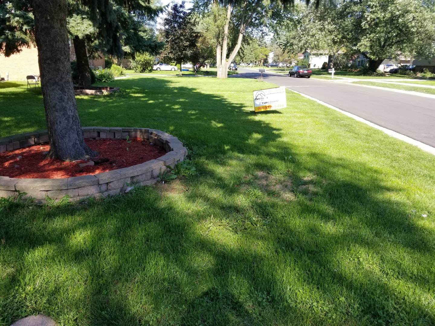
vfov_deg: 53.1
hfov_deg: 67.3
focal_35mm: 26
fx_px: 327
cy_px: 163
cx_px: 218
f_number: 1.7
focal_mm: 4.25
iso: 50
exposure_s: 1/694
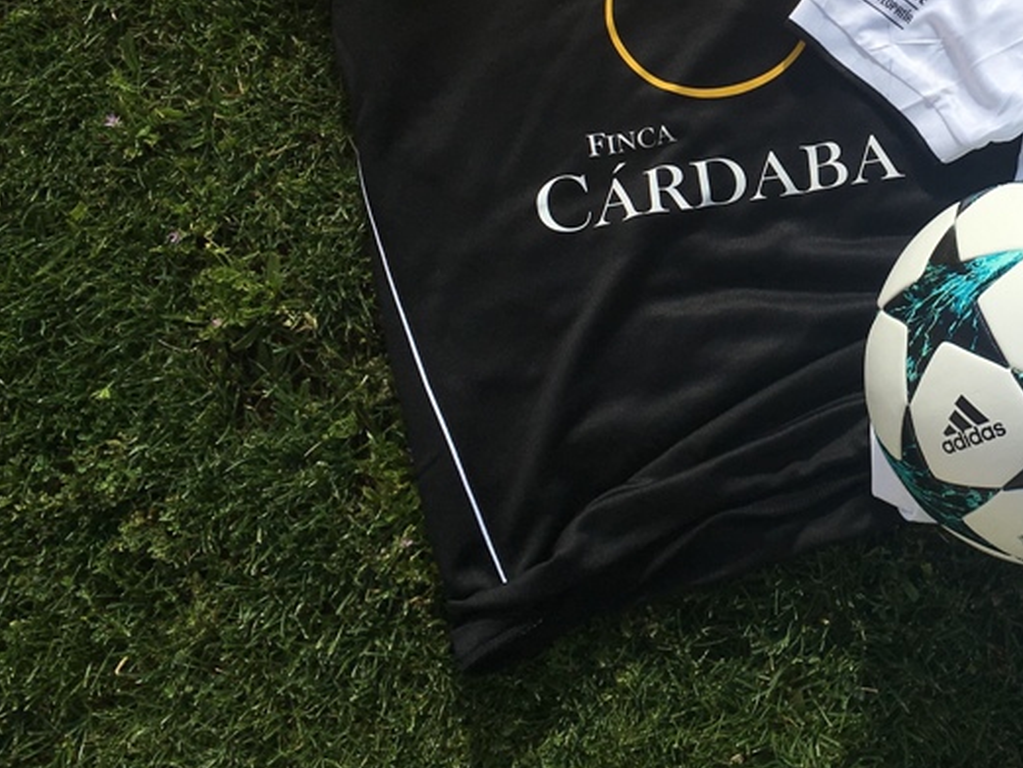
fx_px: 1685
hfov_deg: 32.0
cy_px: 59
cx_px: 935
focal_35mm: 57
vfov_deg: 24.8
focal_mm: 4.15
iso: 25
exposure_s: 1/2404
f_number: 2.2
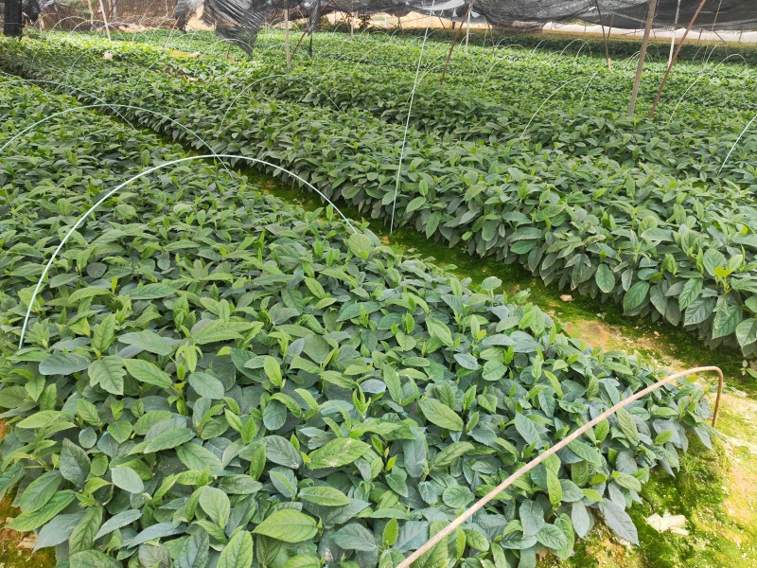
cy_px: 284
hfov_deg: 65.3
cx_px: 378
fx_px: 590
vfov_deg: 51.4
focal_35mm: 27
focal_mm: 5.52
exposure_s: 1/200
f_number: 1.9
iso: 100
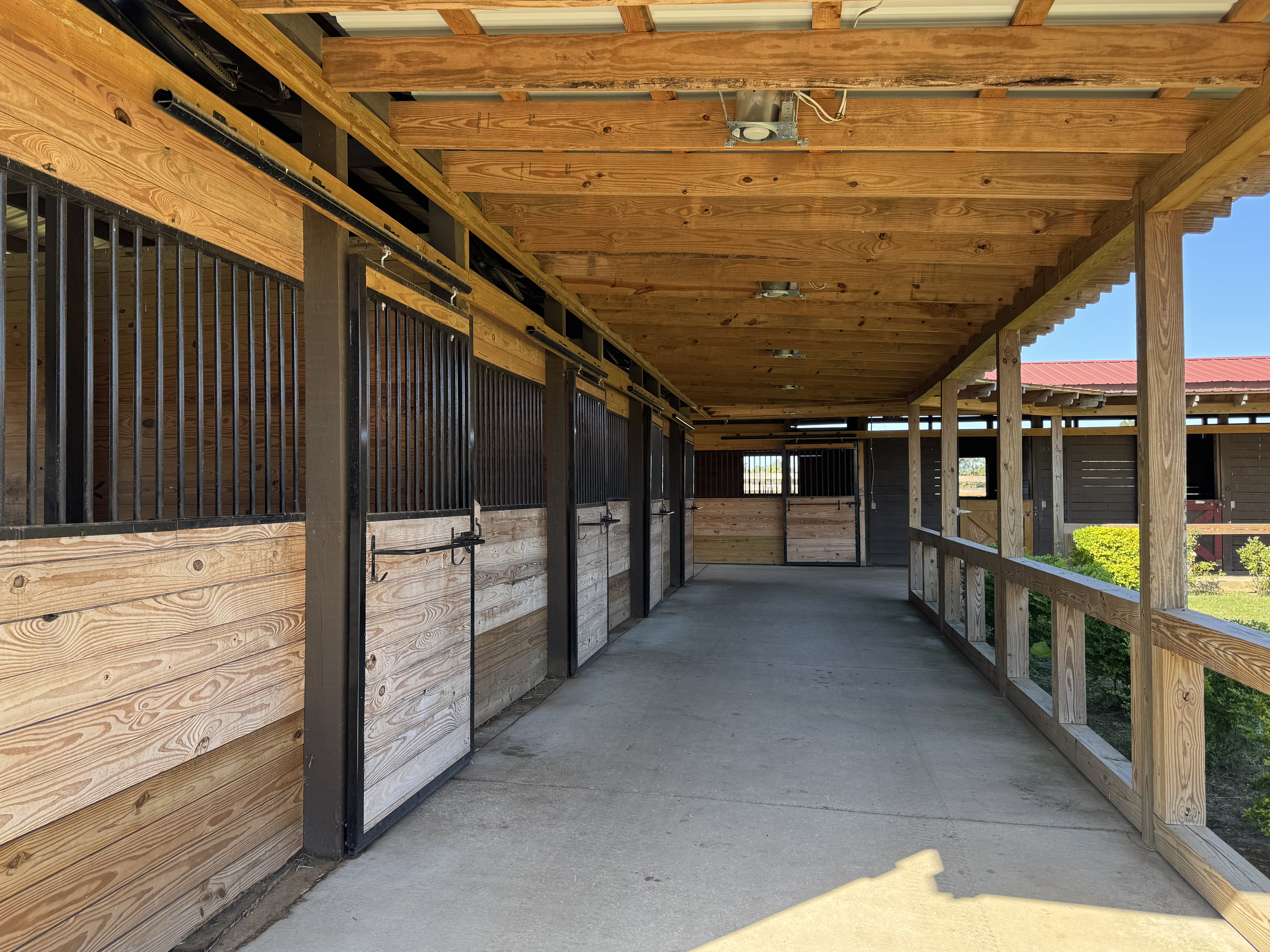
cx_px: 601
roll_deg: +0.0
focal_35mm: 27
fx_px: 991
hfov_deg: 65.3
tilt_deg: +0.4
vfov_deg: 51.4
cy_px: 465
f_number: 1.78
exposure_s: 1/390
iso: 80
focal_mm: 6.76
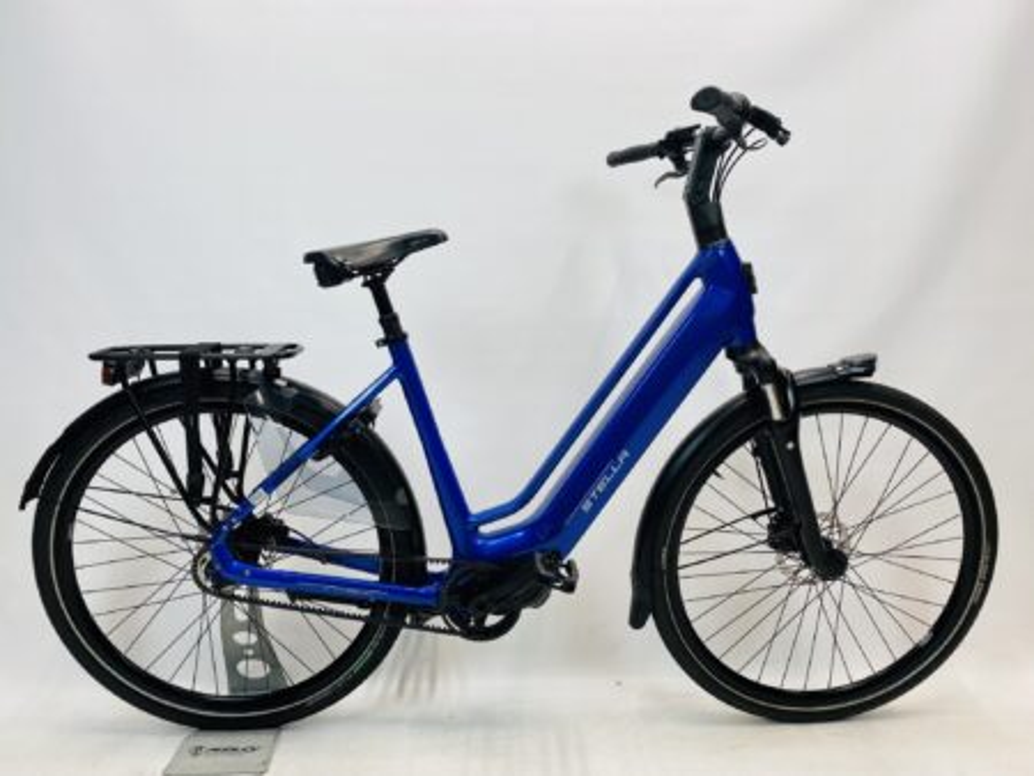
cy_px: 388
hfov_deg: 67.3
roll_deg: +0.2
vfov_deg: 53.1
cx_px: 517
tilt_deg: -5.6
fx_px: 777
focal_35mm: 26
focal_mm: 4.25
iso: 50
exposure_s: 1/100
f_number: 1.8
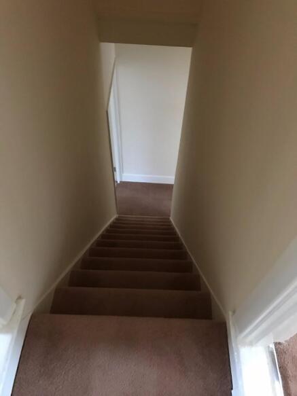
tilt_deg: -53.0
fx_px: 320
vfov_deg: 63.5
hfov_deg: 49.7
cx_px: 148
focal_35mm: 28
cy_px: 198
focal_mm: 3.99
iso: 100
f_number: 1.8
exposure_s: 1/6
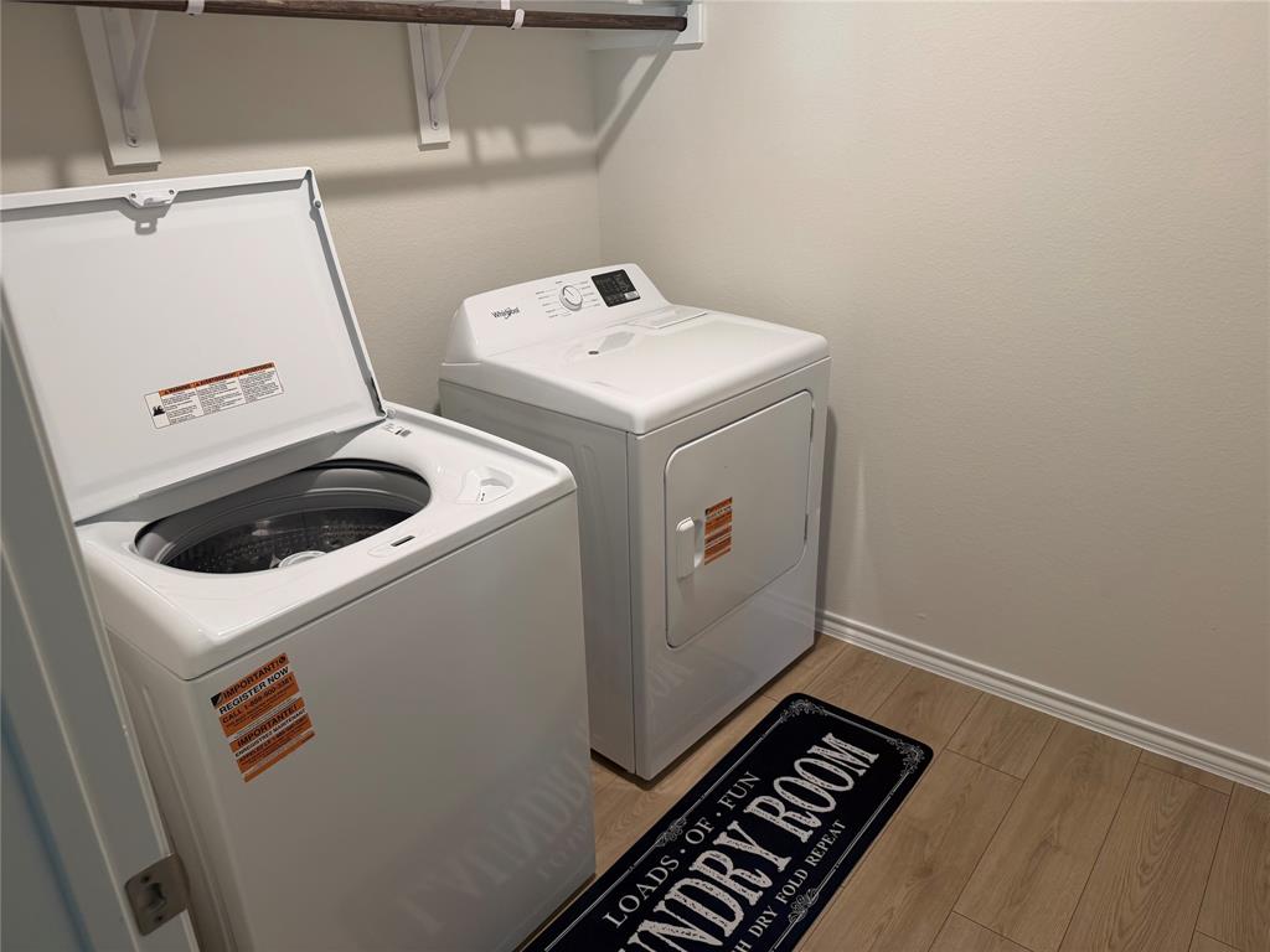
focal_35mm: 24
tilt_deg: -21.9
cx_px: 635
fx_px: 881
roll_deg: +2.0
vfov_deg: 56.8
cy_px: 476
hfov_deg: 71.6
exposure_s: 1/60
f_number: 1.78
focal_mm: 6.76
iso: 125
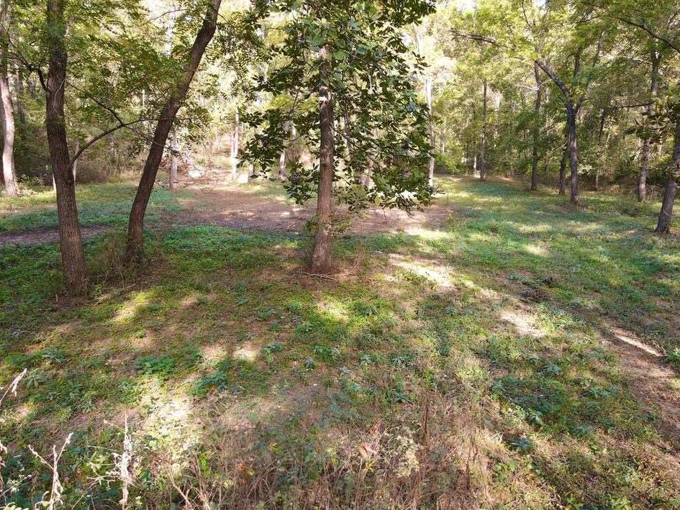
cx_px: 361
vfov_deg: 53.1
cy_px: 260
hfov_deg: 67.2
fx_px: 511
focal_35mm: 26
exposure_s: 1/25
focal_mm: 4.5
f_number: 2.8
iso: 100
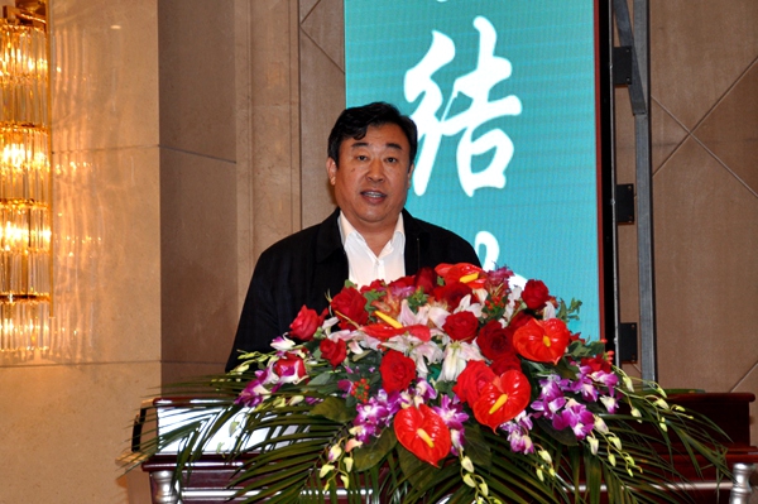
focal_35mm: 78
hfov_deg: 26.0
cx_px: 379
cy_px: 252
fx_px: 1641
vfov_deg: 17.5
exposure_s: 1/60
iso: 320
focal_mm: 52
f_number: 5
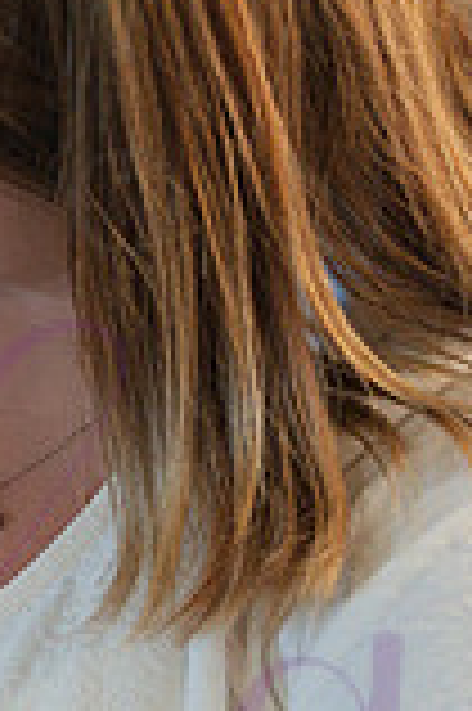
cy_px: 410
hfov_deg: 10.5
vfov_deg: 16.2
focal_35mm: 127
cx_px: -214
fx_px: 2500
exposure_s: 1/320
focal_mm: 34.5
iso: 1600
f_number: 4.5
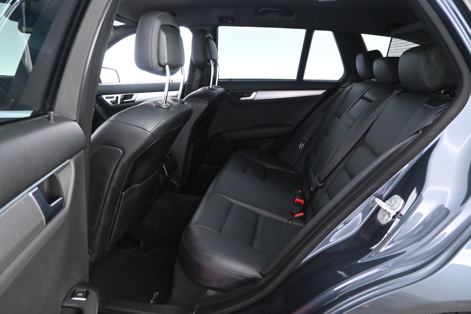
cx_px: 236
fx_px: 314
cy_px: 157
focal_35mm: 24
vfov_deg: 53.1
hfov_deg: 73.7
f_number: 4.5
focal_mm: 16
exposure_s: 1/20
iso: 6400
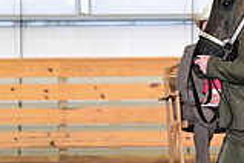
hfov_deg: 4.2
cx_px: 431
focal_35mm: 492
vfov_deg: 2.8
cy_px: 56
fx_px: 3334
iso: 2500
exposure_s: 1/200
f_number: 5.6
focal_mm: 135
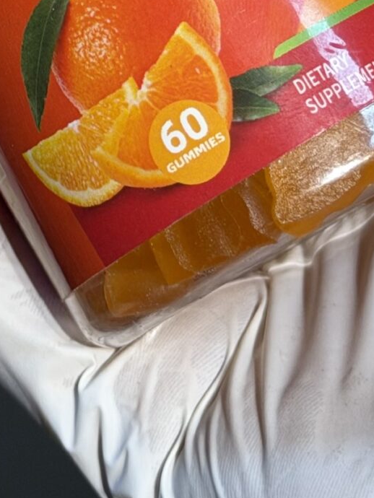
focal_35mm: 178
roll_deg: -3.3
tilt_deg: -6.5
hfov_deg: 8.3
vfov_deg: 10.9
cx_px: 99
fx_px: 2563
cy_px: -145
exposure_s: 1/121
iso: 50
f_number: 1.78
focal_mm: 6.76
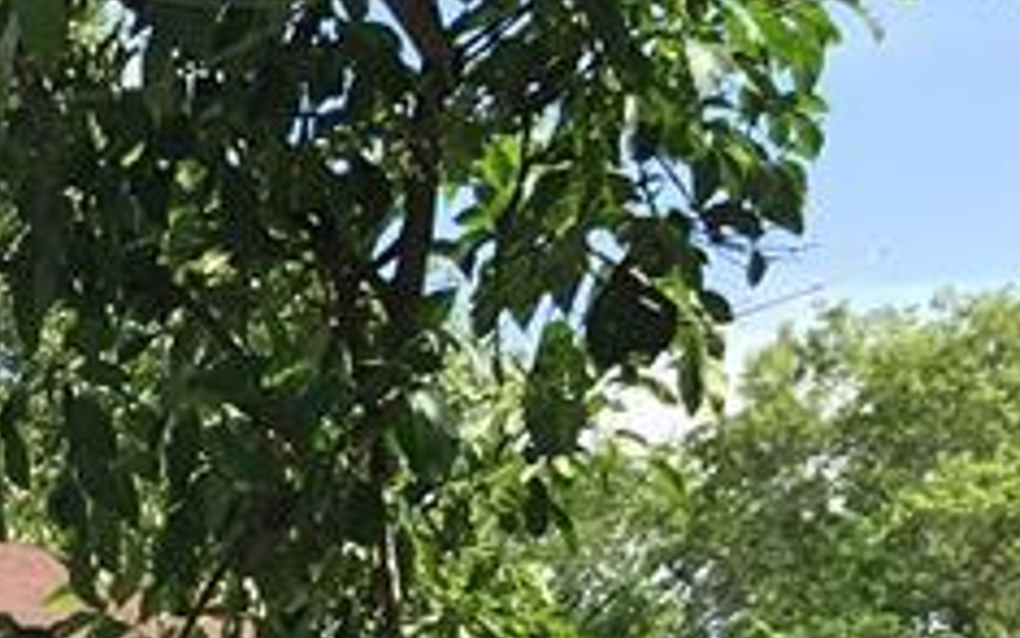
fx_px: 3726
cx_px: -872
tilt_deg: -3.2
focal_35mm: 134
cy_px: 1306
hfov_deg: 13.7
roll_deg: -0.7
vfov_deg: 9.2
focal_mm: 4.15
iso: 32
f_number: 2.2
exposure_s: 1/860
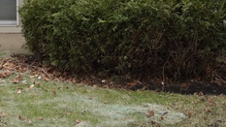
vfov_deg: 10.4
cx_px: -10
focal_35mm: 112
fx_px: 671
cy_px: -71
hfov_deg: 18.5
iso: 800
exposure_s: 1/1250
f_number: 4.5
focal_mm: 26
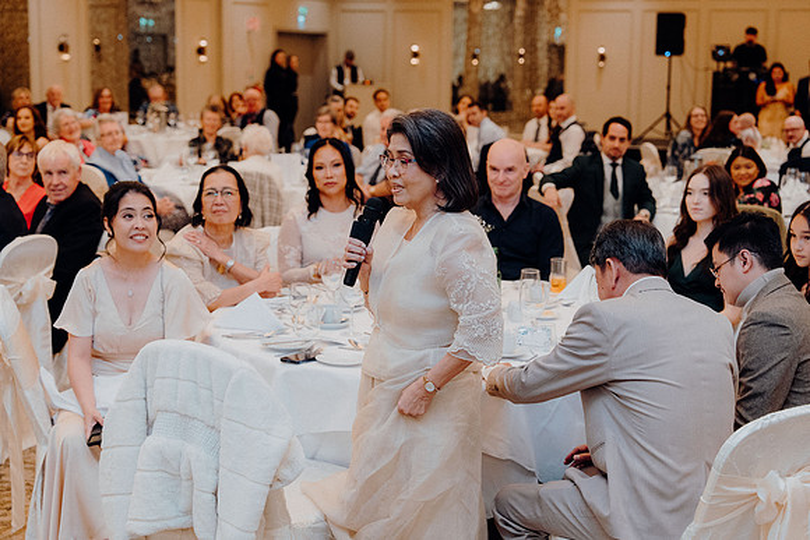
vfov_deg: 23.8
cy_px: 270
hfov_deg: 35.0
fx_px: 1283
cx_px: 405
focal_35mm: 57
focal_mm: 57
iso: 3200
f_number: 3.5
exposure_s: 1/160
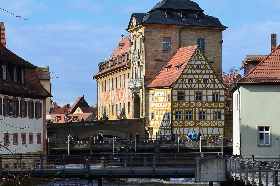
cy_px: 73
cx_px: 234
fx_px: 769
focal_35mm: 99
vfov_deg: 13.8
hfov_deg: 20.3
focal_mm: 35
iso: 400
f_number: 11
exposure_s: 1/400
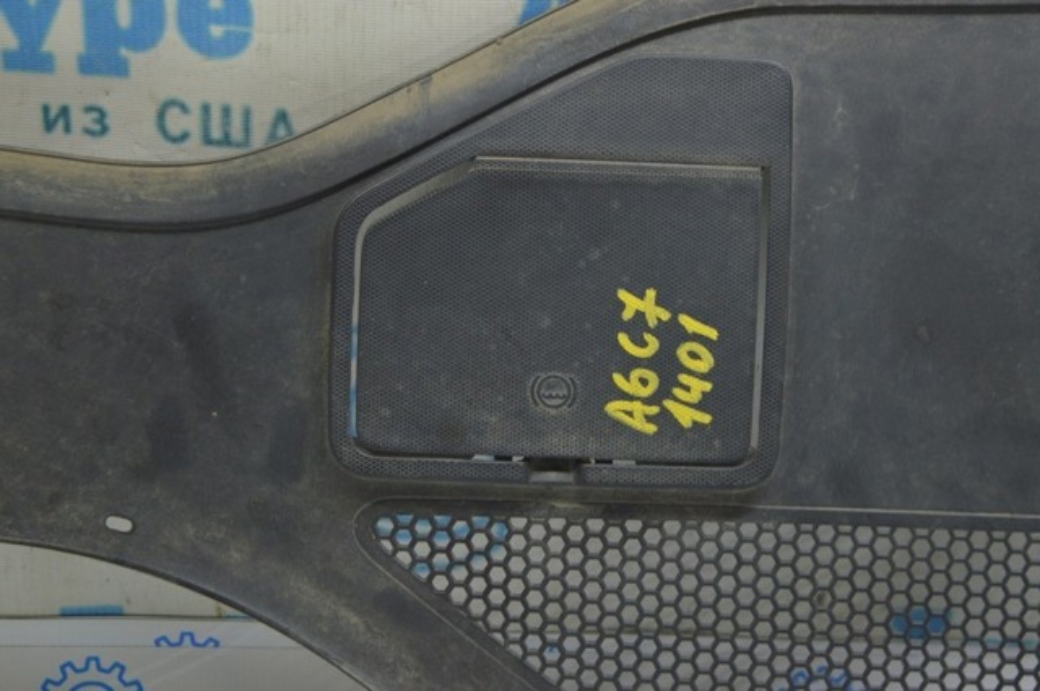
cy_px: 346
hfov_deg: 29.3
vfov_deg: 19.7
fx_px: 1991
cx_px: 520
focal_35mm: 69
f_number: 5.6
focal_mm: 46
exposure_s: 1/20
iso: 400
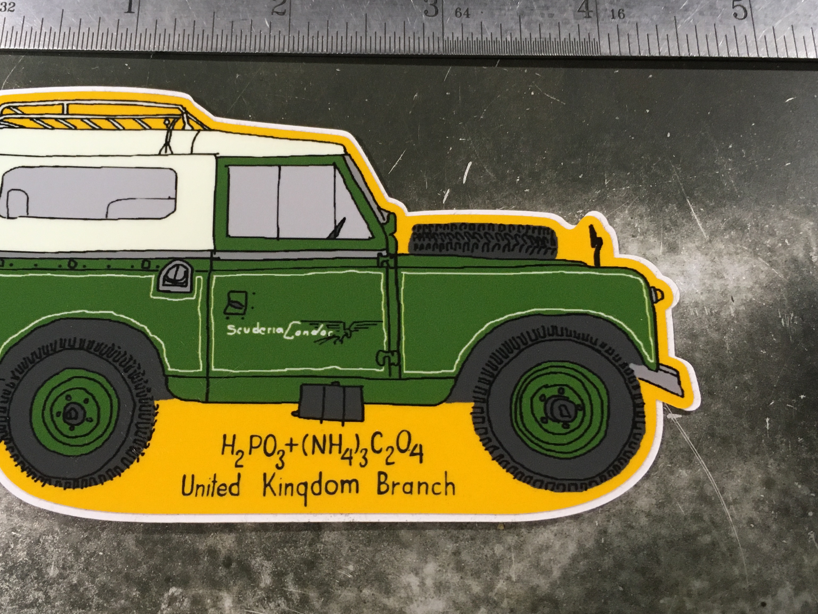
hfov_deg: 48.5
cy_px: 302
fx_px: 898
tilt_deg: -67.2
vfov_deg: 37.7
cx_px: 306
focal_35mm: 38
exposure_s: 1/30
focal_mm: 4.15
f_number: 2.2
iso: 125
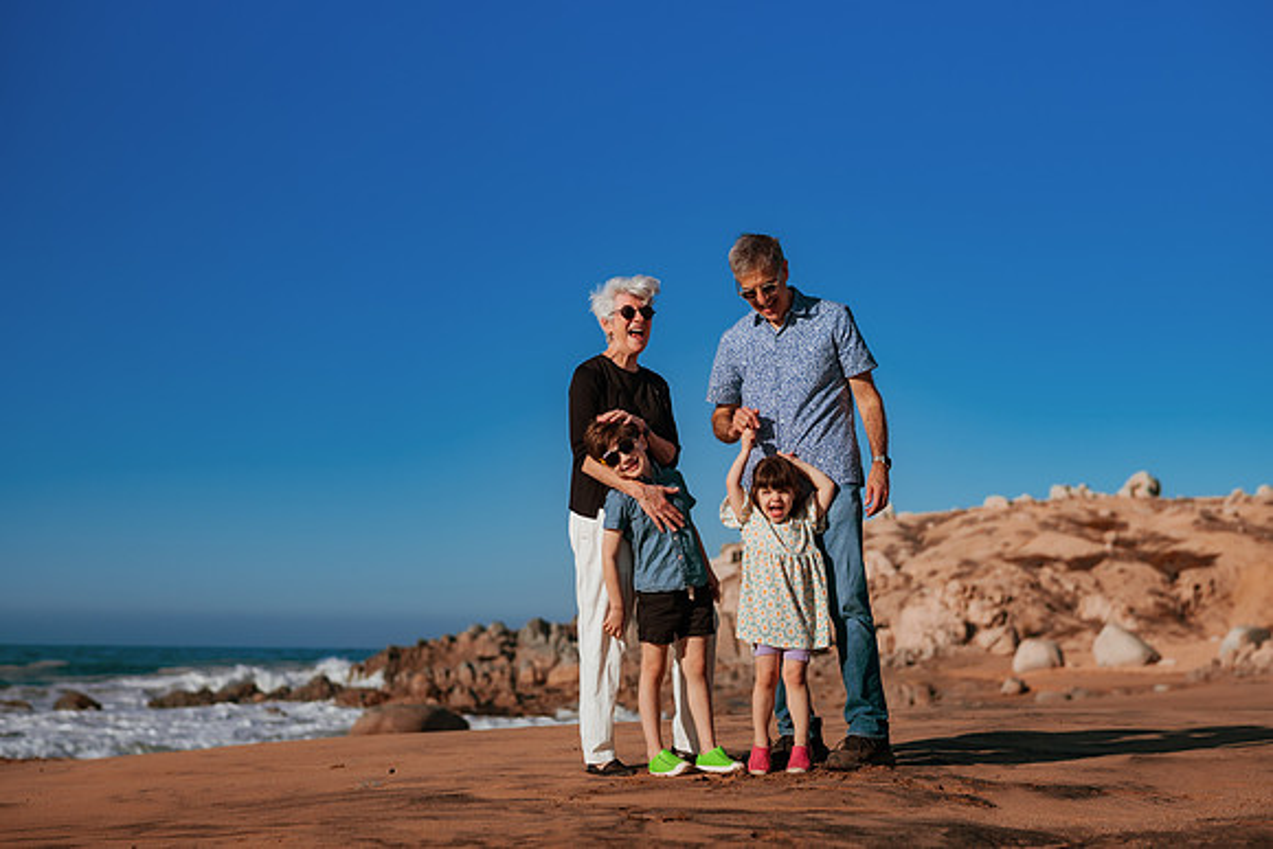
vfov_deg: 23.4
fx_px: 2051
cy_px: 424
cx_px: 636
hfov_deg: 34.5
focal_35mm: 58
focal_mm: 58
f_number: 3.2
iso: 50
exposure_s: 1/8000
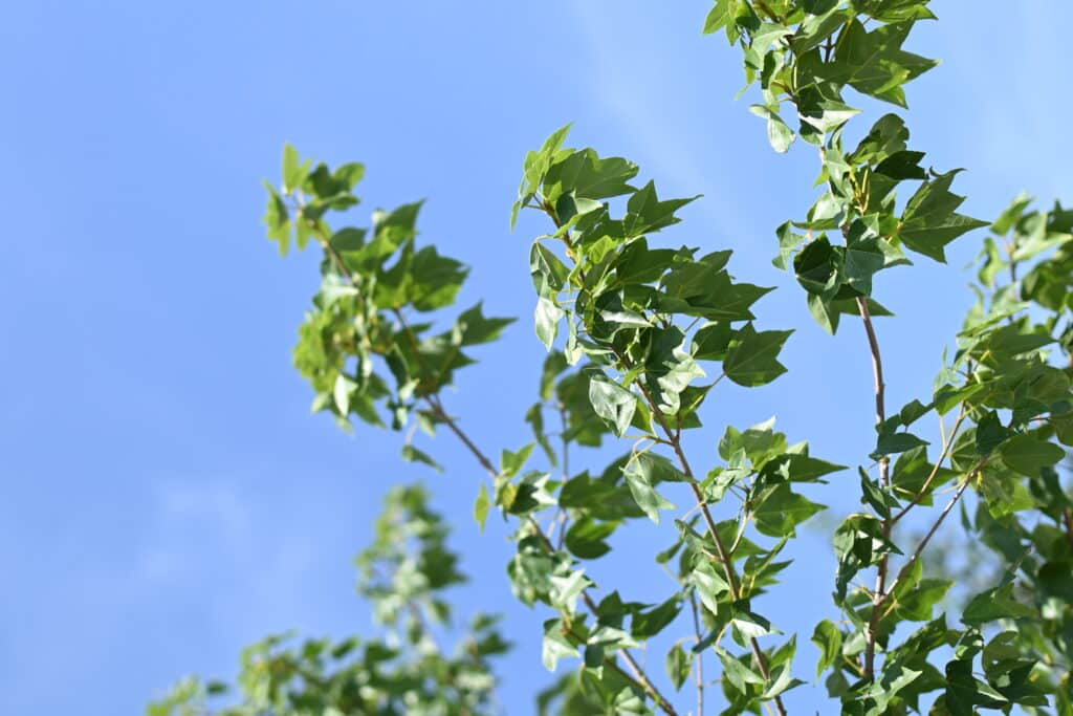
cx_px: 536
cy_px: 358
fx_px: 1550
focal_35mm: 52
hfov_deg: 38.2
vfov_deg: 26.0
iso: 100
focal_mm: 35
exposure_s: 1/1600
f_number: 2.5
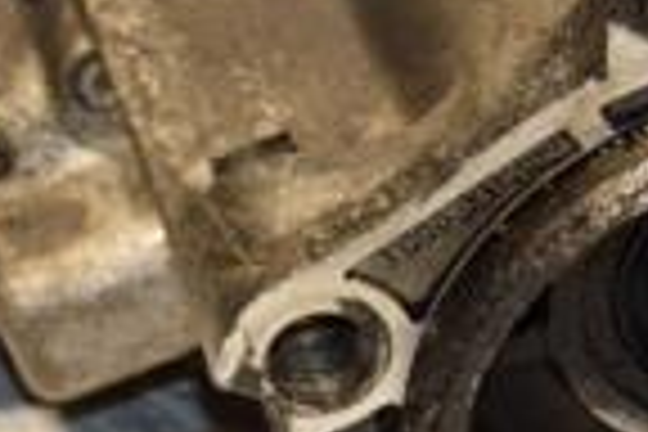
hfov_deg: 4.7
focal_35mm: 438
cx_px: 495
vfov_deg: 3.1
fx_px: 7883
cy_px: 50
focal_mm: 70
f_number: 5.3
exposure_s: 1/200
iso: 800
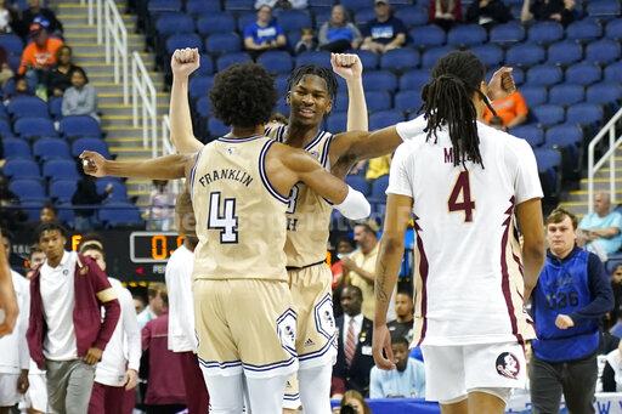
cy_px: 207
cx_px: 311
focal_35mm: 105
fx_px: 1813
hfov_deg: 19.5
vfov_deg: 13.0
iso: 4000
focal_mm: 105
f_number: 4
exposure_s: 1/800
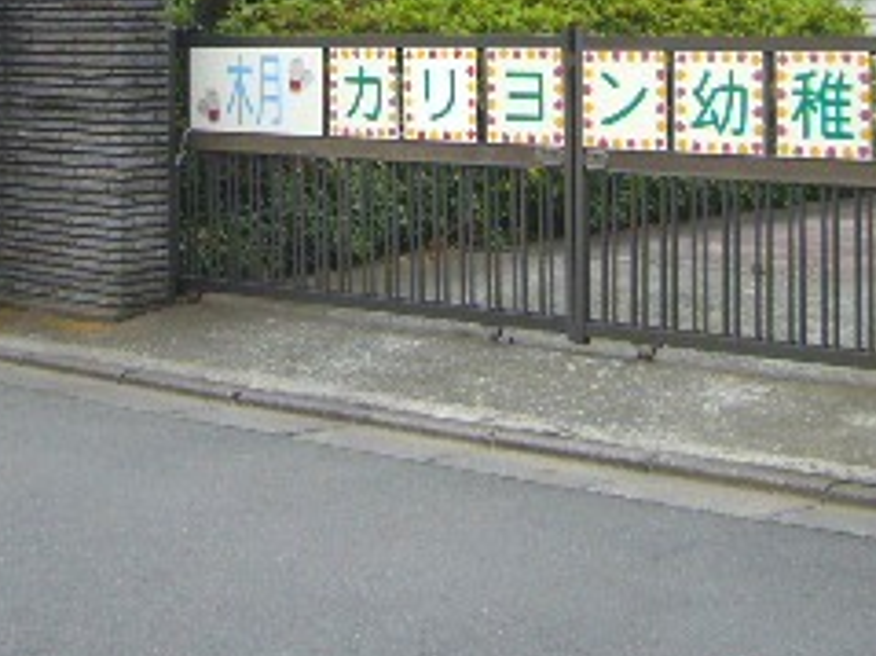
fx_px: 1897
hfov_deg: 26.0
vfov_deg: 18.6
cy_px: -117
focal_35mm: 75
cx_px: 469
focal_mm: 4.6
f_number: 2.8
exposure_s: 1/320
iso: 80
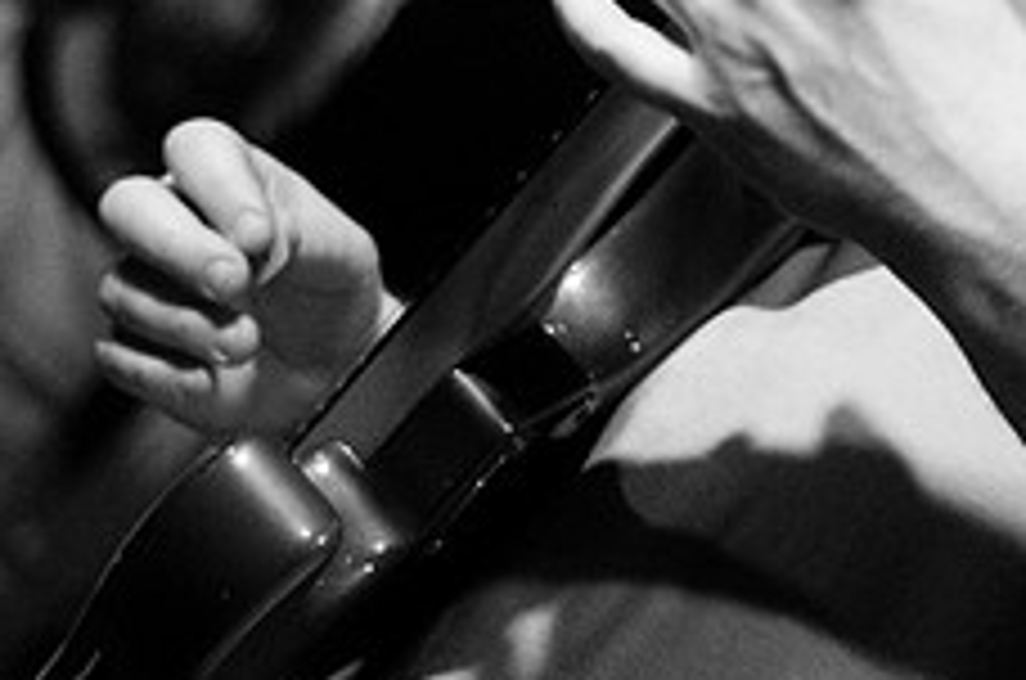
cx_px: 1148
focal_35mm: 191
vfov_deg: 7.1
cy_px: -119
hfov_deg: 10.6
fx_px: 5432
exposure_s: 1/80
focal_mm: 50
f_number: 1.8
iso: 1000
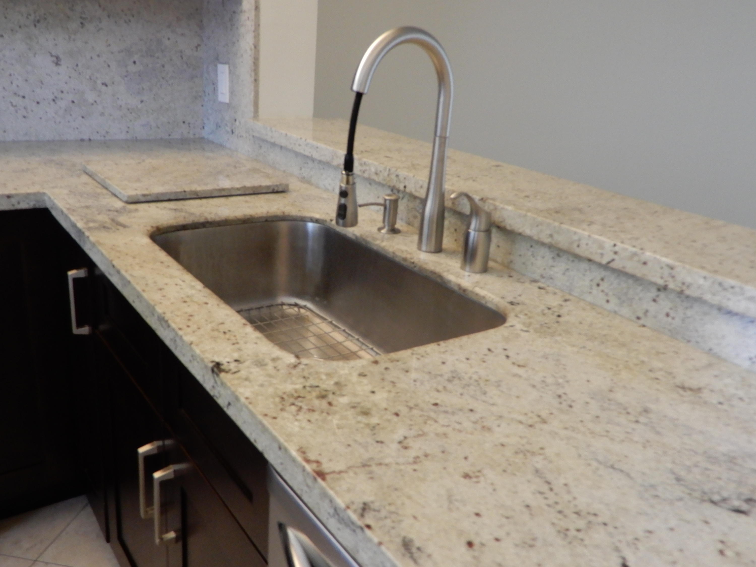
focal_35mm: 30
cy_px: 284
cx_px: 378
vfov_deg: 46.8
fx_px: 655
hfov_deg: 60.0
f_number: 3.5
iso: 400
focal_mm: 5.4
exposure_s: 1/13
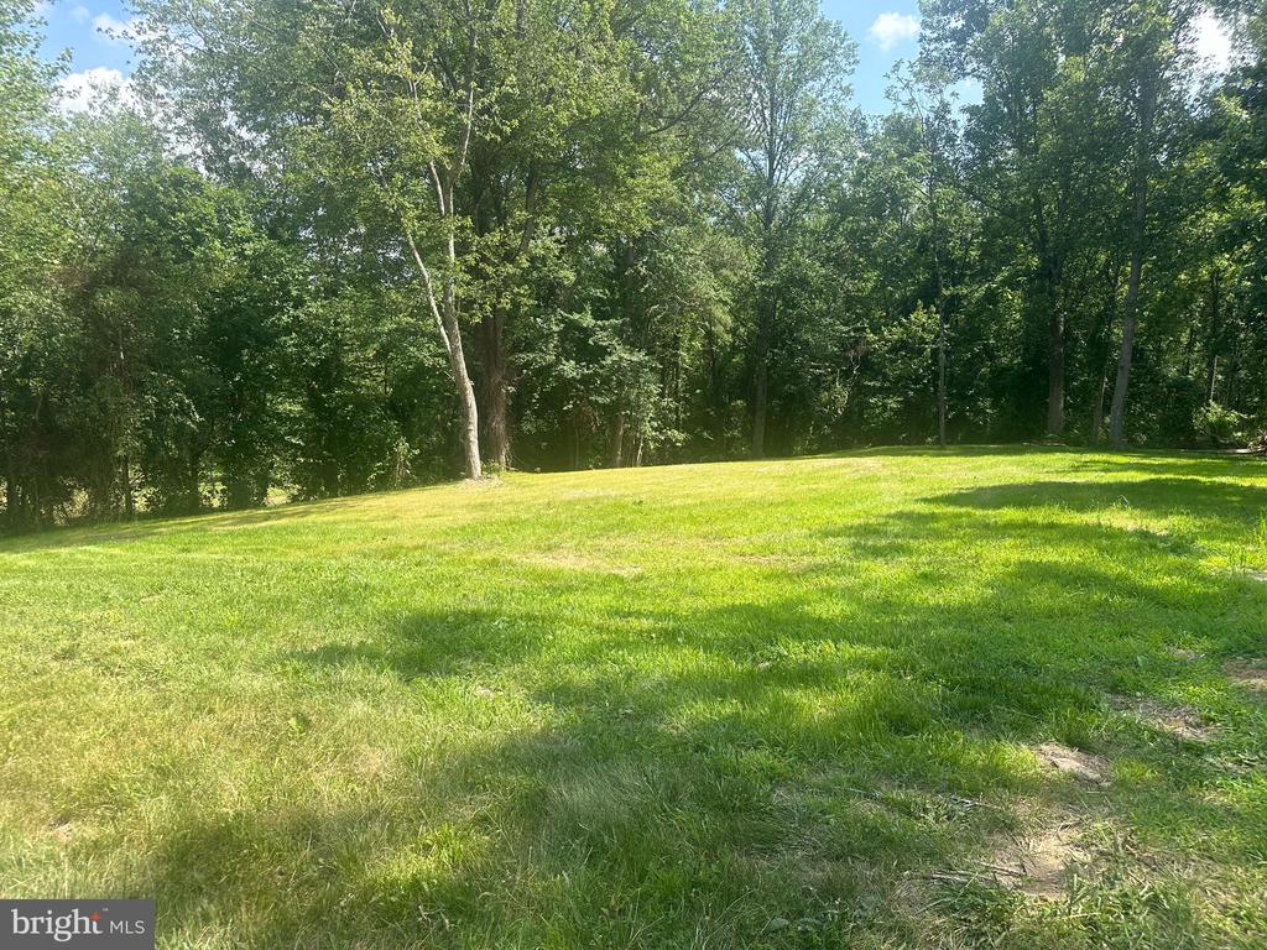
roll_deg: -1.4
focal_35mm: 24
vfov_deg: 56.8
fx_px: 878
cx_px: 634
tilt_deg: -6.6
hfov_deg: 71.6
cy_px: 475
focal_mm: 6.86
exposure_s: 1/1473
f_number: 1.78
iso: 80
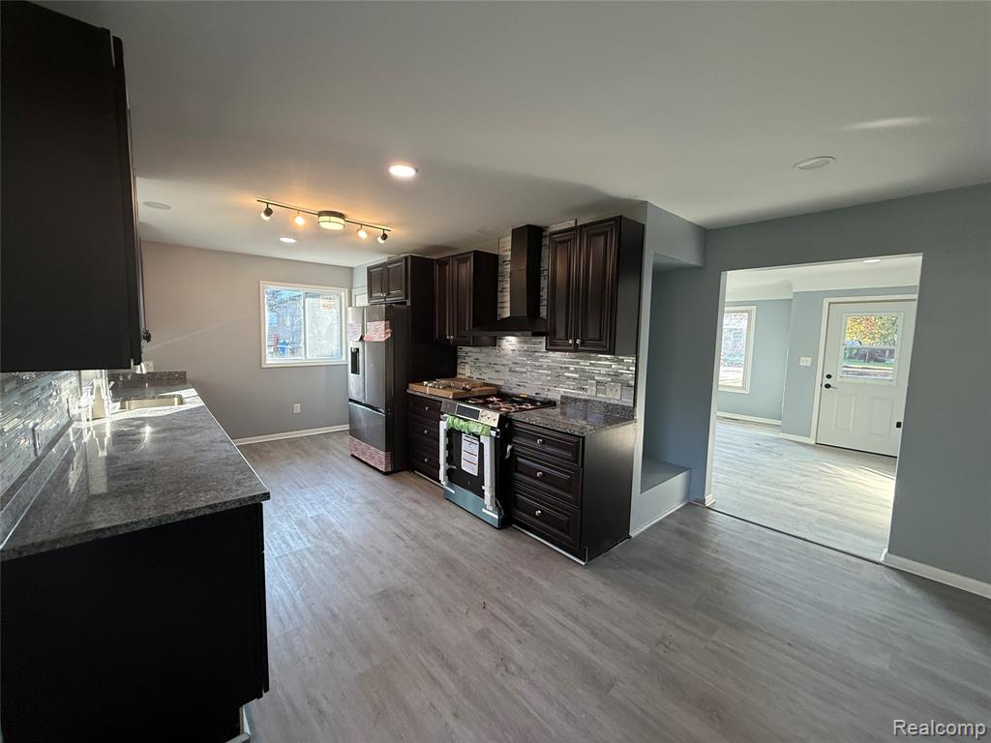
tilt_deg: -4.2
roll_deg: -0.8
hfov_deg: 102.1
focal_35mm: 14
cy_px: 372
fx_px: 401
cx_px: 496
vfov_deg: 85.7
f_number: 2.2
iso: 200
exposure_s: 1/120
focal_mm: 2.22
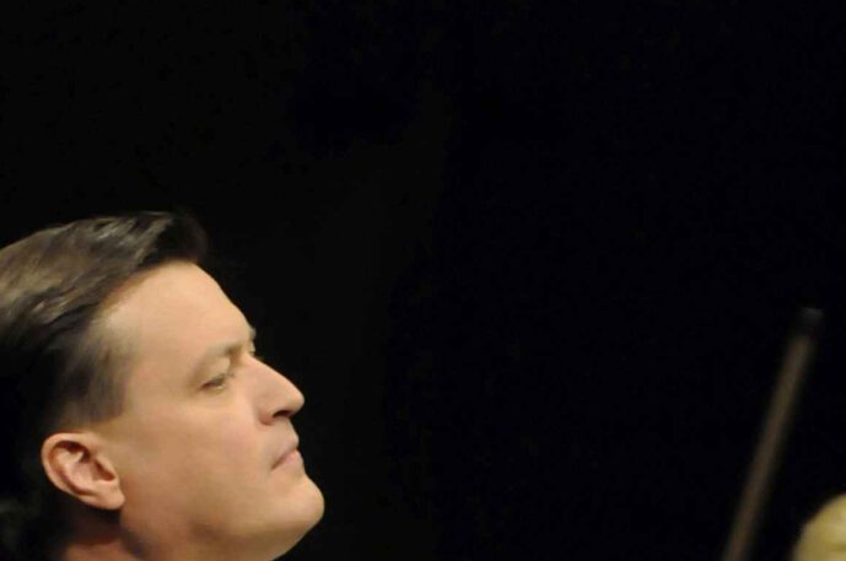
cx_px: 855
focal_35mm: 697
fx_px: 16349
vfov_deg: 2.0
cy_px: 1036
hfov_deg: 3.0
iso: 1600
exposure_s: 1/200
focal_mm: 125
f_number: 3.5
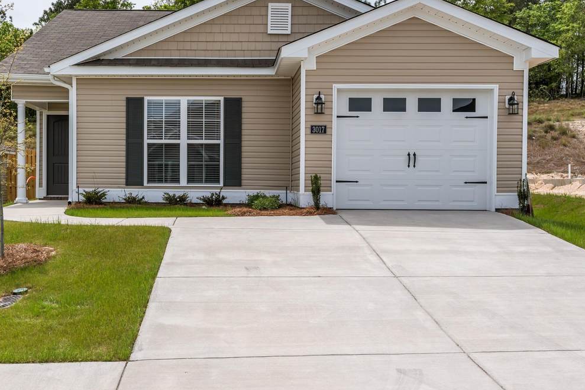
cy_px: 183
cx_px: 213
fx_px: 725
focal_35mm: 45
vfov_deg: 30.1
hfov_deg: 43.5
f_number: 8
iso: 400
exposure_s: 1/1600
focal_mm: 34.5
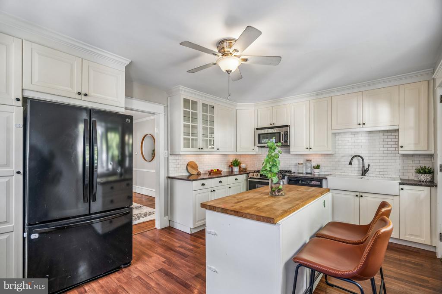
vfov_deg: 73.8
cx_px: 221
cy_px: 147
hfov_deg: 96.7
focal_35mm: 16
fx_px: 196
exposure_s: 1/8
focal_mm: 16
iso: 250
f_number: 4
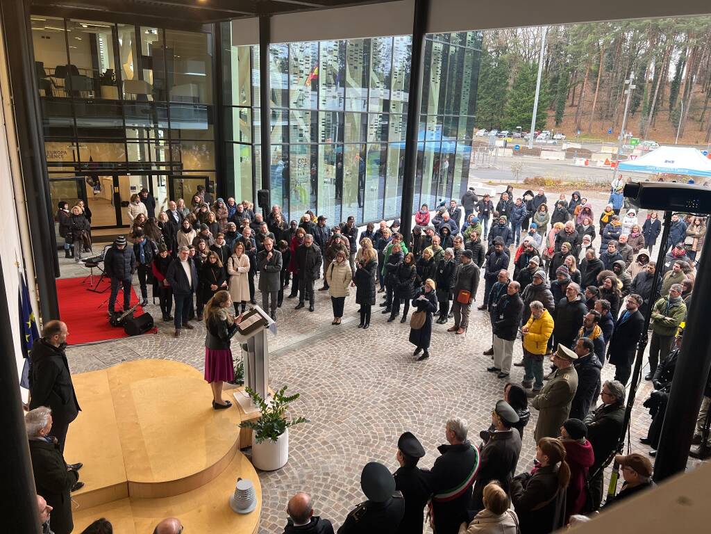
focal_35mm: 26
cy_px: 267
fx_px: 534
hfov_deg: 67.3
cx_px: 356
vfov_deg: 53.1
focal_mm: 5.7
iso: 80
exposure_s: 1/121
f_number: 1.5
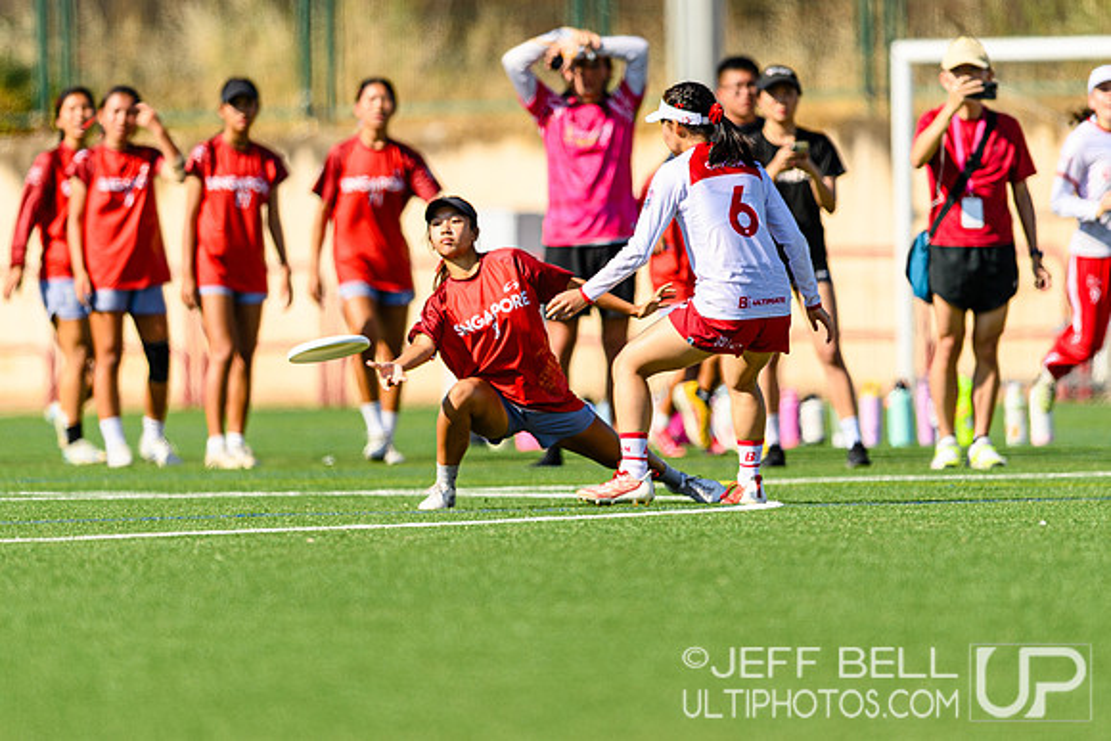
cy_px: 306
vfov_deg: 2.5
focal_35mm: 556
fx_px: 17160
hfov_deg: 3.7
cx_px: 551
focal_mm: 400
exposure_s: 1/1600
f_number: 3.2
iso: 100
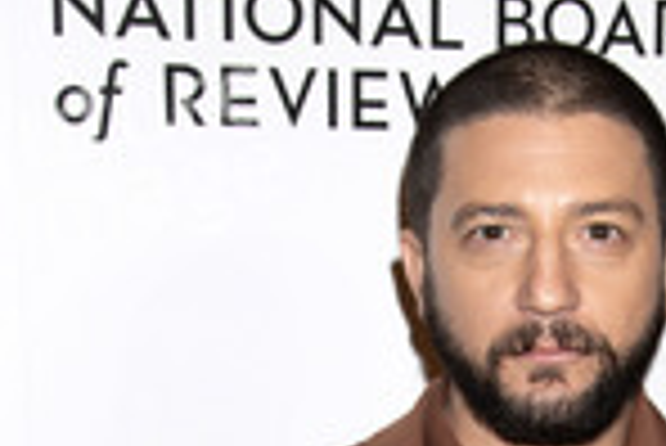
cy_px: 851
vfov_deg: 13.2
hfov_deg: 21.8
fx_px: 1704
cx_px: 547
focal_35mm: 92
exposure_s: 1/200
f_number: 7.1
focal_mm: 34
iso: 400
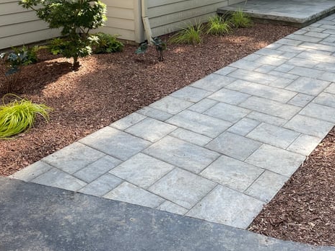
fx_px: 416
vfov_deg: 33.1
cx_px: 167
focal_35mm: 43
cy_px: 69
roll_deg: +0.9
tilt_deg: -16.3
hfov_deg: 43.9
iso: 32
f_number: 1.6
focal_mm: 4.2
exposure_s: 1/294
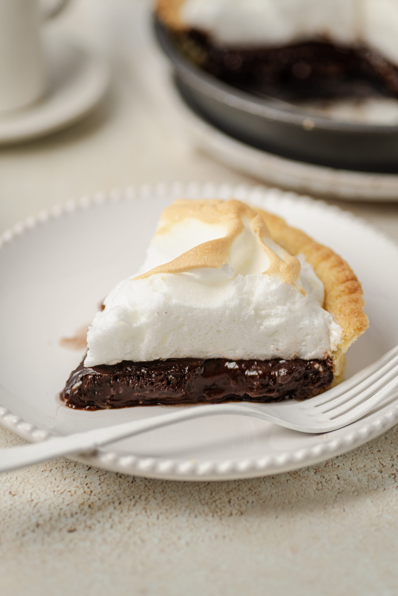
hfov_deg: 13.7
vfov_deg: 20.4
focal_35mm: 100
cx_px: 199
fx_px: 1658
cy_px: 298
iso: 400
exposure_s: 1/100
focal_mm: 100
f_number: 4
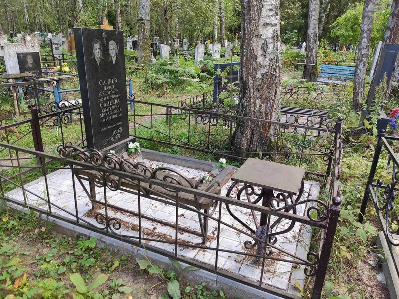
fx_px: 300
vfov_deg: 53.1
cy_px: 150
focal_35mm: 26
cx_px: 200
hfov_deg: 67.3
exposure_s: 1/100
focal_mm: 4.77
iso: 190
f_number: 1.75
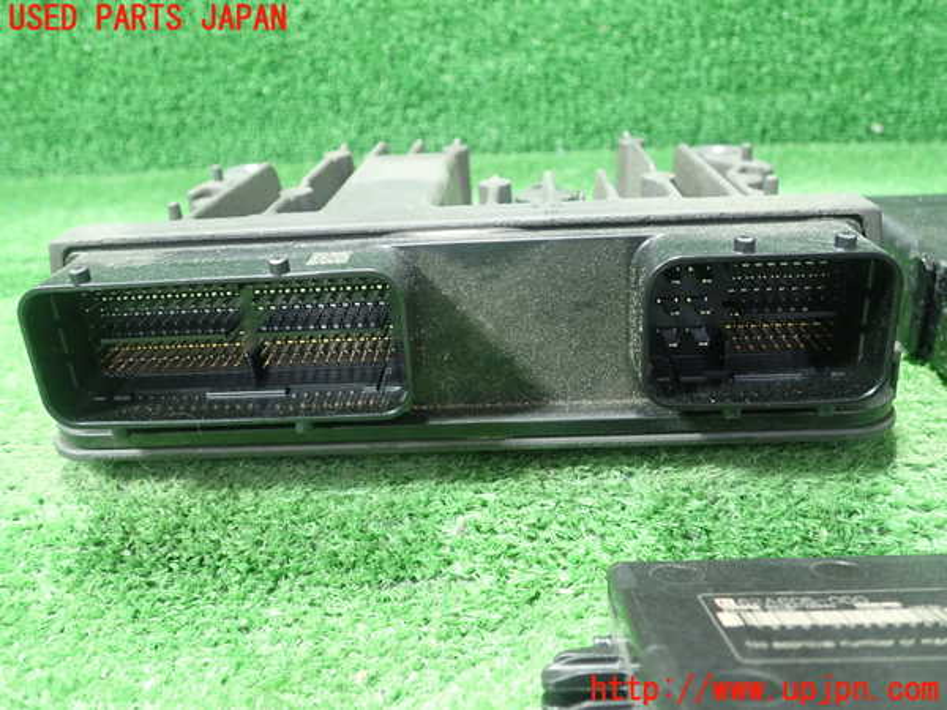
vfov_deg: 46.8
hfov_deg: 60.0
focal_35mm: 30
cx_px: 474
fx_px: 821
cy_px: 355
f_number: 2.3
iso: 800
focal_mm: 5.5
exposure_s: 1/40
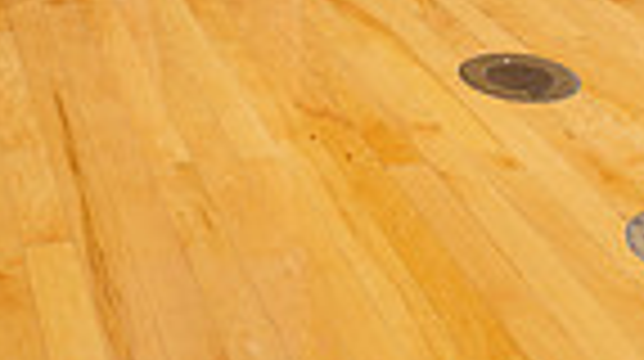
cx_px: 194
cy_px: -612
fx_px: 1518
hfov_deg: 23.8
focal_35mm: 89
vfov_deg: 10.7
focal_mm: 27
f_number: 4
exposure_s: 1/250
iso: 250
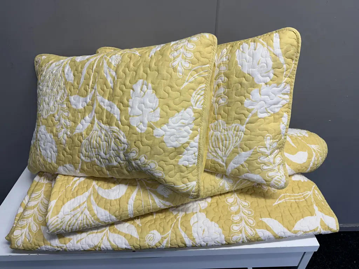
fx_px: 249
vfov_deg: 56.8
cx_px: 180
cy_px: 134
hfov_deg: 71.6
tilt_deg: -34.7
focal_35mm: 24
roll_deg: +1.2
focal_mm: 6.86
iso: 80
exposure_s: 1/100
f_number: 1.78
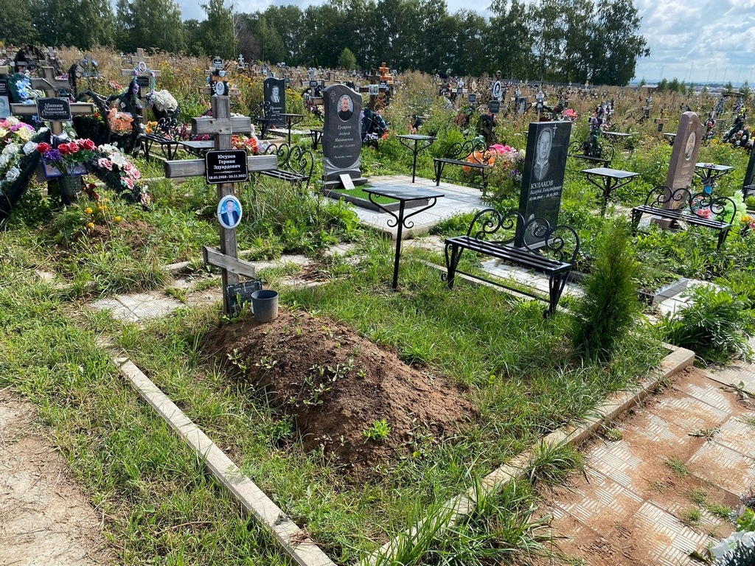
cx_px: 378
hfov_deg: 67.3
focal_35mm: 26
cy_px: 283
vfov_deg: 53.1
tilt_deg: -13.8
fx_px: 567
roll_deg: -0.5
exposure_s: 1/1585
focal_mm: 4.25
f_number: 1.8
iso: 32
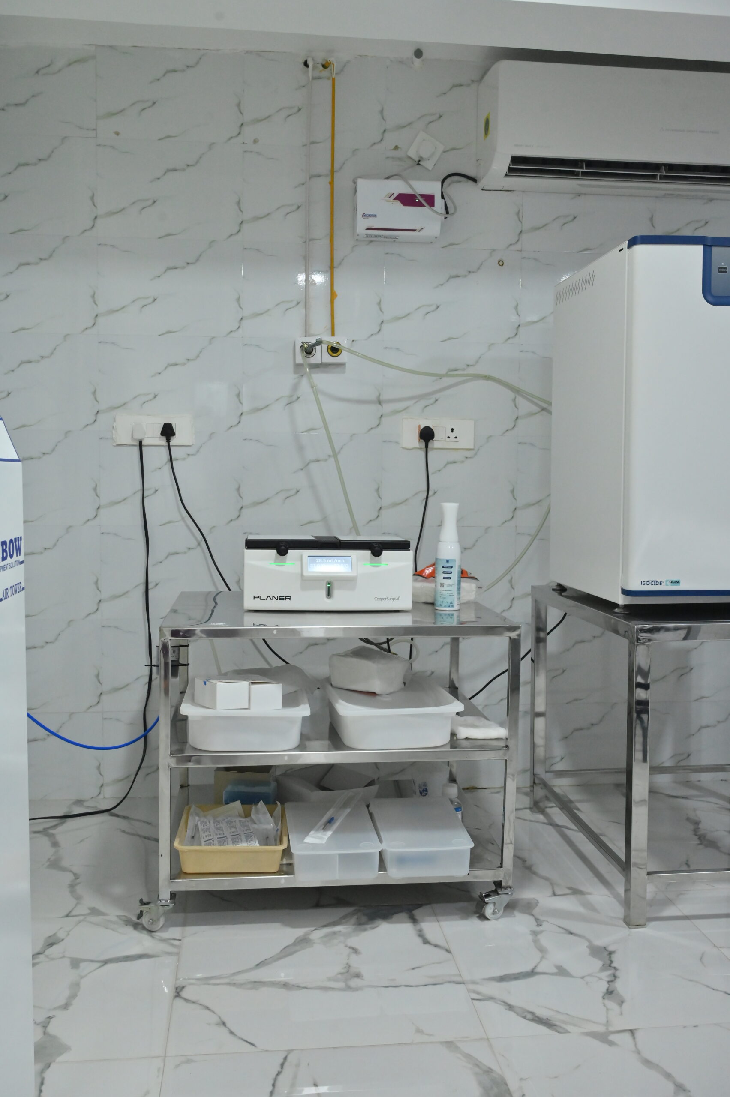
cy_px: 548
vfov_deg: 57.3
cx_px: 365
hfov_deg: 39.9
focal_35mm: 33
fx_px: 1005
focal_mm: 33
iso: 2500
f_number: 8
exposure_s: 1/125
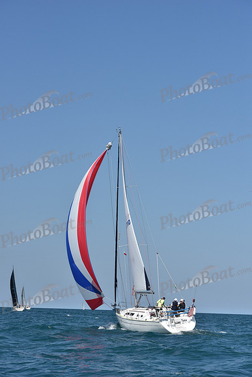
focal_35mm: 86
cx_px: 126
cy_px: 188
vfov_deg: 23.6
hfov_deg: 15.9
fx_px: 902
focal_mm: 86
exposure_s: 1/1600
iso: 250
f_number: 8
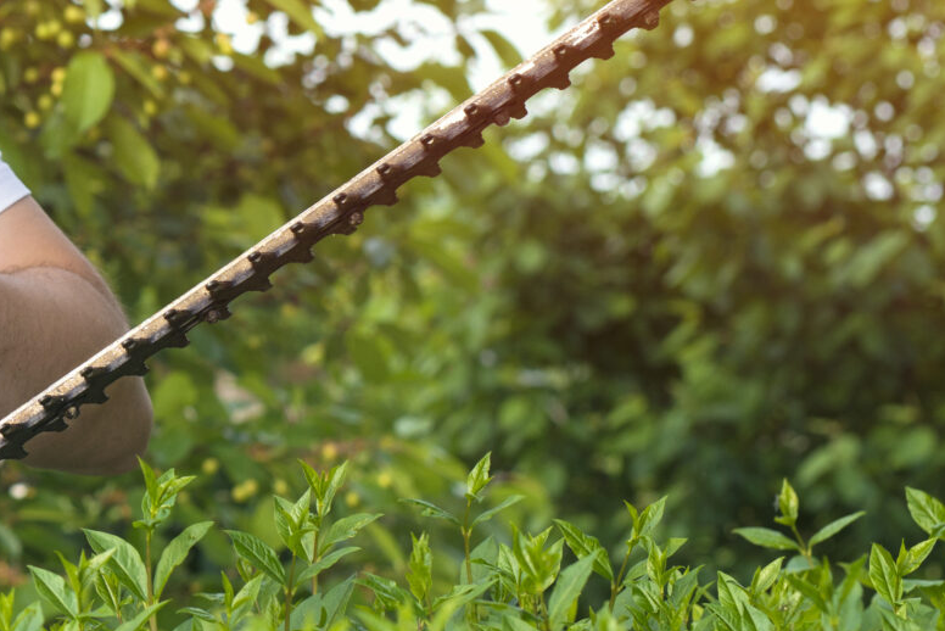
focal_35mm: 165
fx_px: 4333
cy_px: 144
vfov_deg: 8.3
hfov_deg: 12.0
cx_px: -365
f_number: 4.5
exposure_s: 1/400
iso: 320
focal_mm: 50
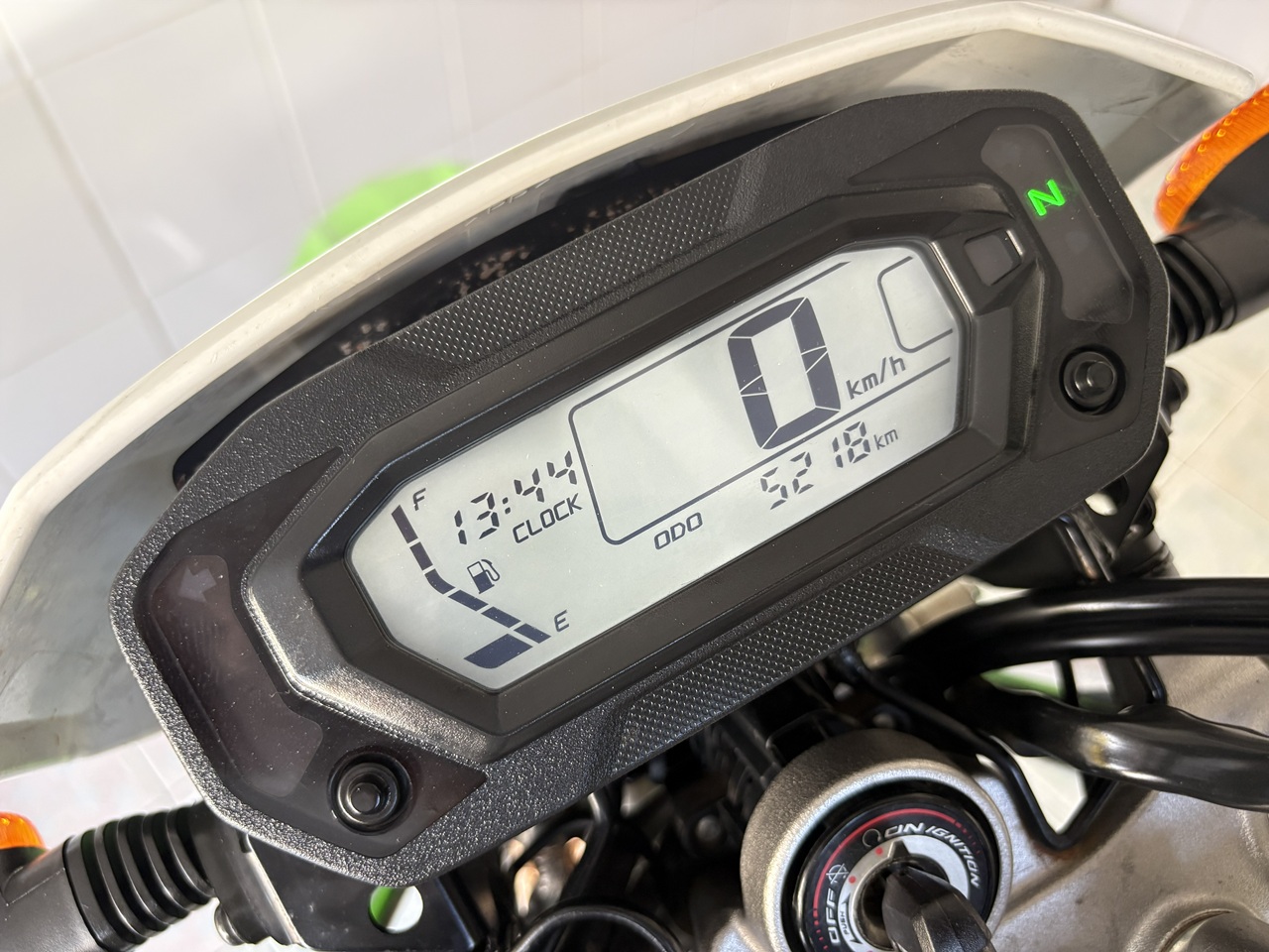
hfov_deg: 67.3
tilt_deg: -55.1
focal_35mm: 26
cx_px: 634
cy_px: 476
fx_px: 953
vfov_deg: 53.1
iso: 160
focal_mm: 5.96
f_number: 1.6
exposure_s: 1/60
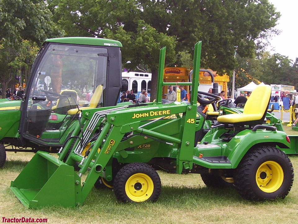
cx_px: 149
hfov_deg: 44.8
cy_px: 112
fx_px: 362
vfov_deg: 34.3
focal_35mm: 42
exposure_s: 1/250
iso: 80
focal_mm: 7
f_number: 3
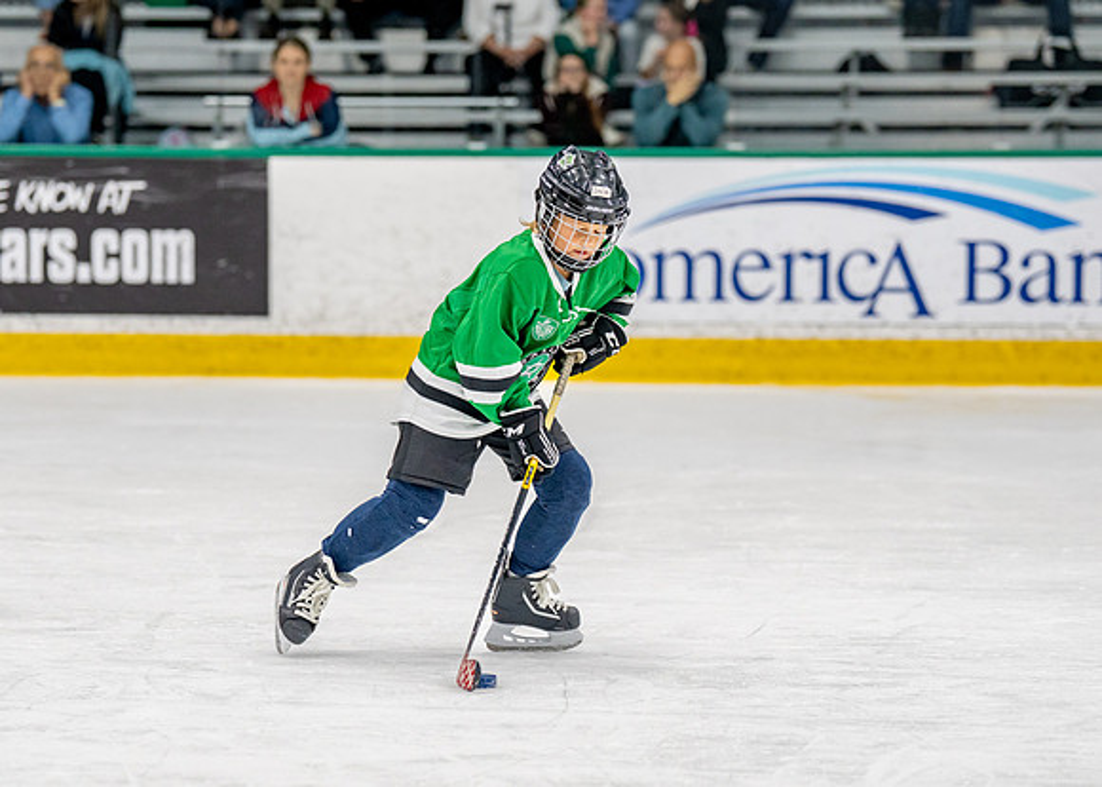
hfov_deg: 11.2
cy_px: 415
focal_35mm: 179
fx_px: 5595
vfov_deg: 8.0
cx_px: 433
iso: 1000
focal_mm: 117
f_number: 2.8
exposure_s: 1/1250
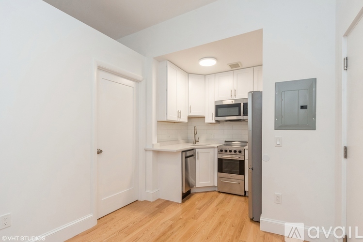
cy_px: 121
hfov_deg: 93.3
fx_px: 171
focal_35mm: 17
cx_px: 182
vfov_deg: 70.5
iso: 1600
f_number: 8
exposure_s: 1/60
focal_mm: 17
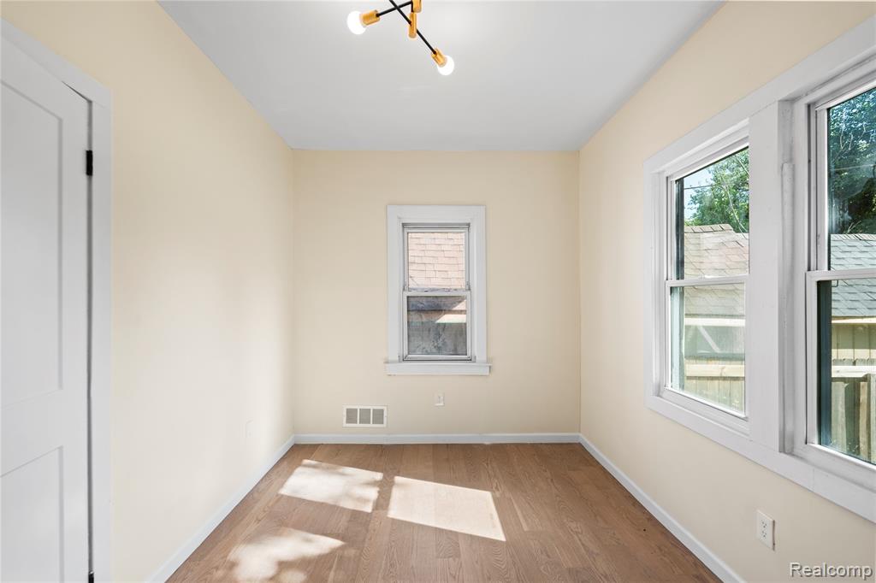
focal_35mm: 16
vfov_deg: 72.0
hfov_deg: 95.0
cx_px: 438
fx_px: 401
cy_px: 292
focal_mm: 16.5
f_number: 4
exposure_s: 1/6
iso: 100
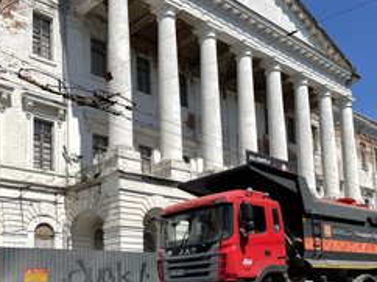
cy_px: 231
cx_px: 165
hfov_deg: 43.8
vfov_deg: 32.5
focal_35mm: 43
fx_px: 468
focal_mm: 4.2
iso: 32
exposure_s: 1/5291
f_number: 1.6
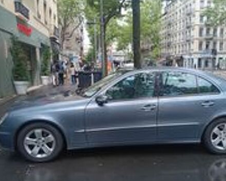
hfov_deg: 60.4
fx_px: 194
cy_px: 90
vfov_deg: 50.0
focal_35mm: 29
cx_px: 119
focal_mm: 3.98
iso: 50
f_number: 1.8
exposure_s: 1/133
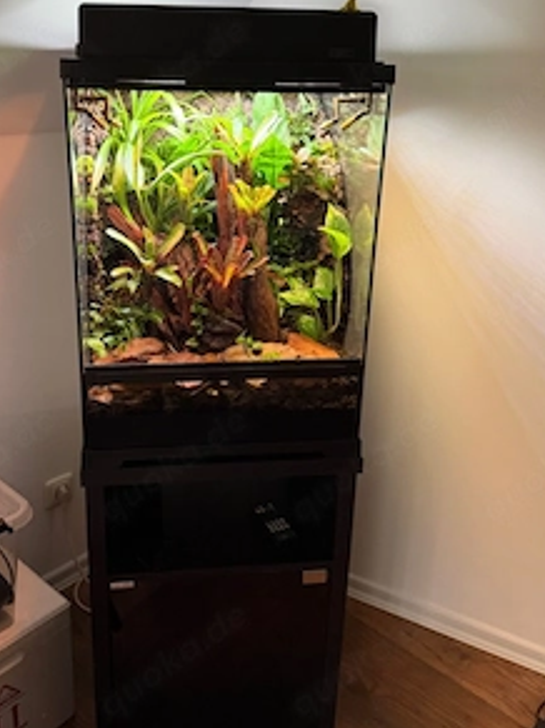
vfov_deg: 55.0
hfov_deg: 42.8
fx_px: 693
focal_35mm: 33
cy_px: 298
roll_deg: -0.9
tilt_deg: -19.0
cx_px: 228
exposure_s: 1/50
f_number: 1.78
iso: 400
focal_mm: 6.76
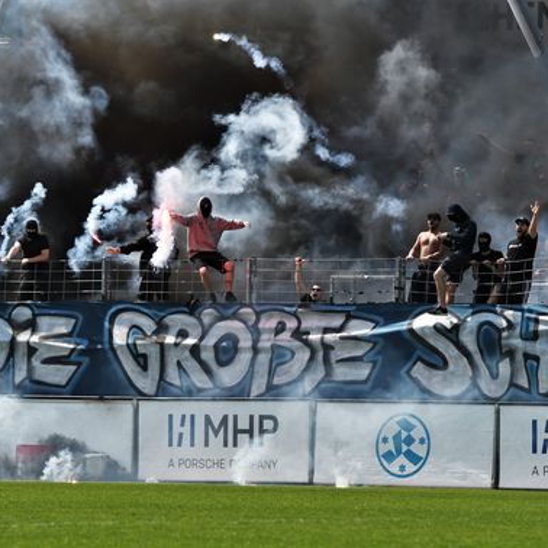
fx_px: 6370
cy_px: 274
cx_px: 245
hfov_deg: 4.9
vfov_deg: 4.9
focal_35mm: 356
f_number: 4.5
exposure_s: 1/1000
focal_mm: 185
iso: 100
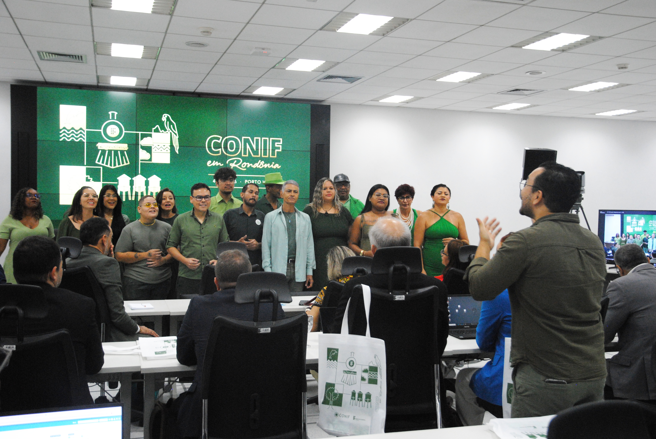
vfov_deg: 35.6
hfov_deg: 51.2
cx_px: 328
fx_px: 684
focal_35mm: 38
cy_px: 220
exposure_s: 1/50
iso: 900
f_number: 4
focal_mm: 25
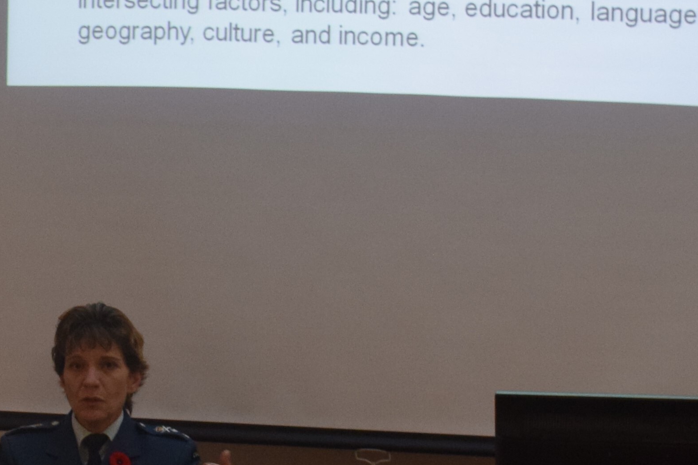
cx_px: 151
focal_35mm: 201
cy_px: 289
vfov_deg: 6.8
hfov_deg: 10.2
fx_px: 3898
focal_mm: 36
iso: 900
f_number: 4.8
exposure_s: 1/60
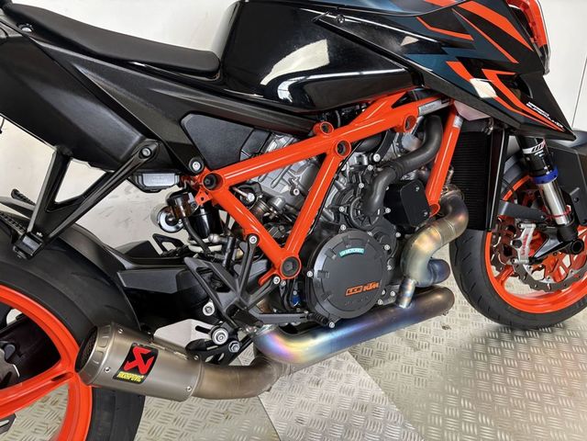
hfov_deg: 67.3
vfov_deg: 53.1
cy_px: 220
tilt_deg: -23.1
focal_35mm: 26
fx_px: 441
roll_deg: +1.0
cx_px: 294
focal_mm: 5.96
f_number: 1.6
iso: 200
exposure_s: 1/50
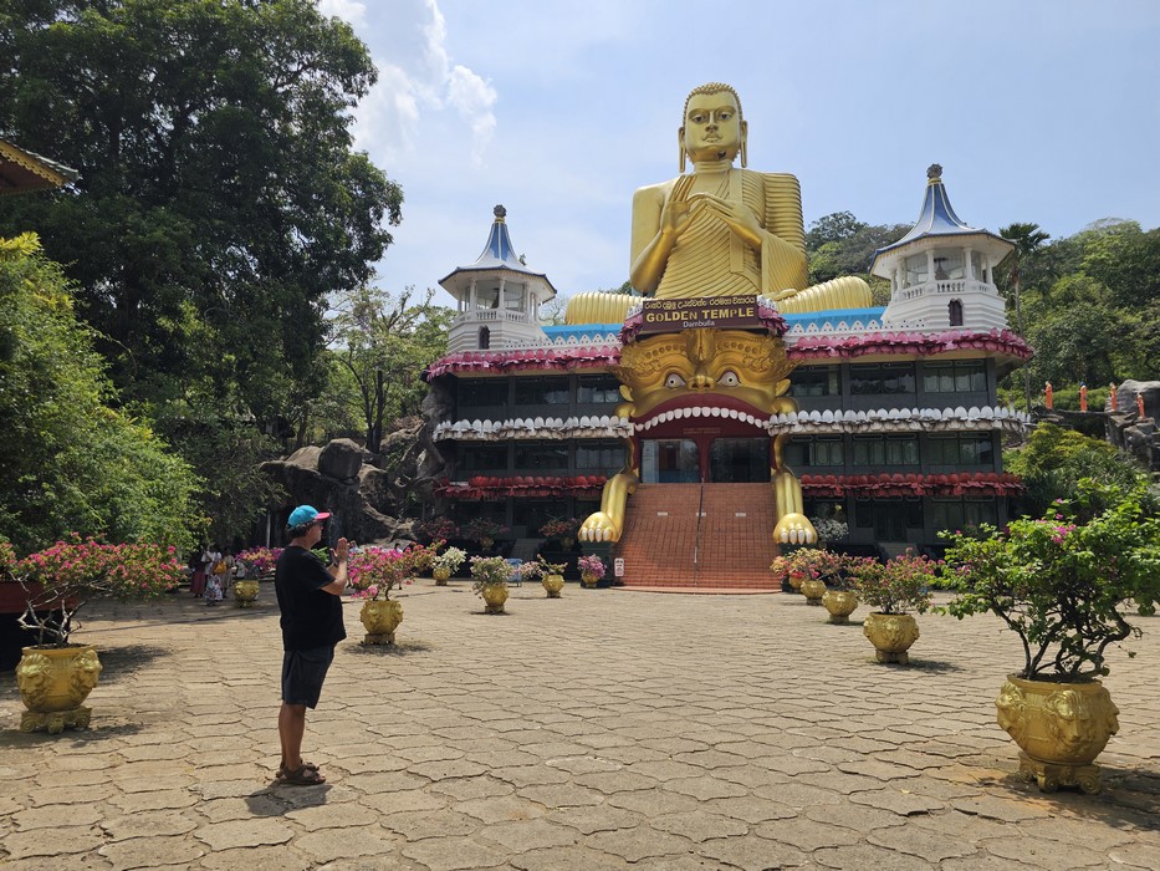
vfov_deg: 58.9
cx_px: 580
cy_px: 436
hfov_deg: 73.9
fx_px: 771
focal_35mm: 23
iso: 10
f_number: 1.7
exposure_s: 1/1070
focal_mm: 6.3
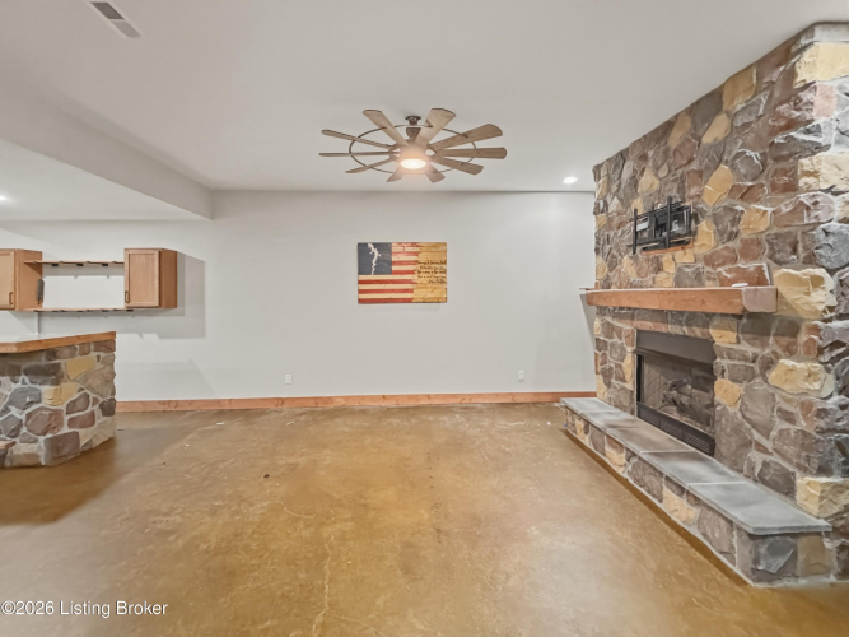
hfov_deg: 102.1
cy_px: 318
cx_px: 424
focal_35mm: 14
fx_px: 343
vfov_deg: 85.7
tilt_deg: -3.7
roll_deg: +0.2
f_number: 2.2
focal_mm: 2.2
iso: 1000
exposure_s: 1/60
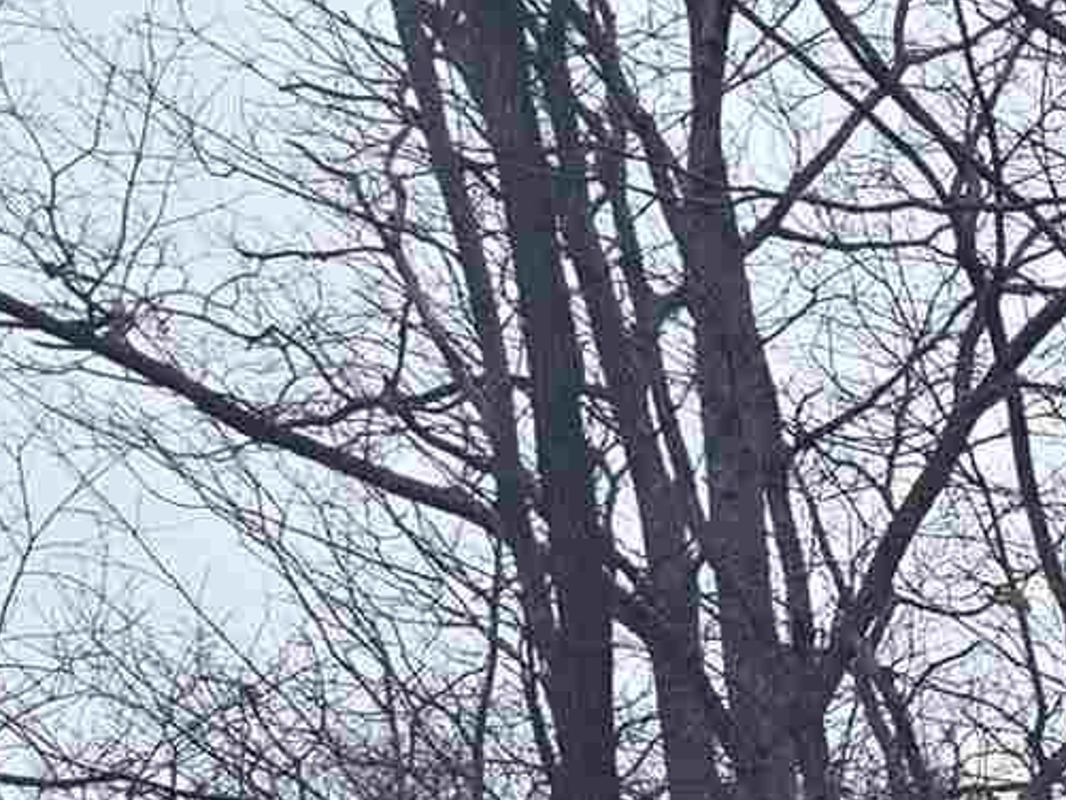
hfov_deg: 11.6
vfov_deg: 9.8
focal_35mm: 141
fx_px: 4343
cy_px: 1560
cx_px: 2526
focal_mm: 5.4
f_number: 1.8
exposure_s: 1/572
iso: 25
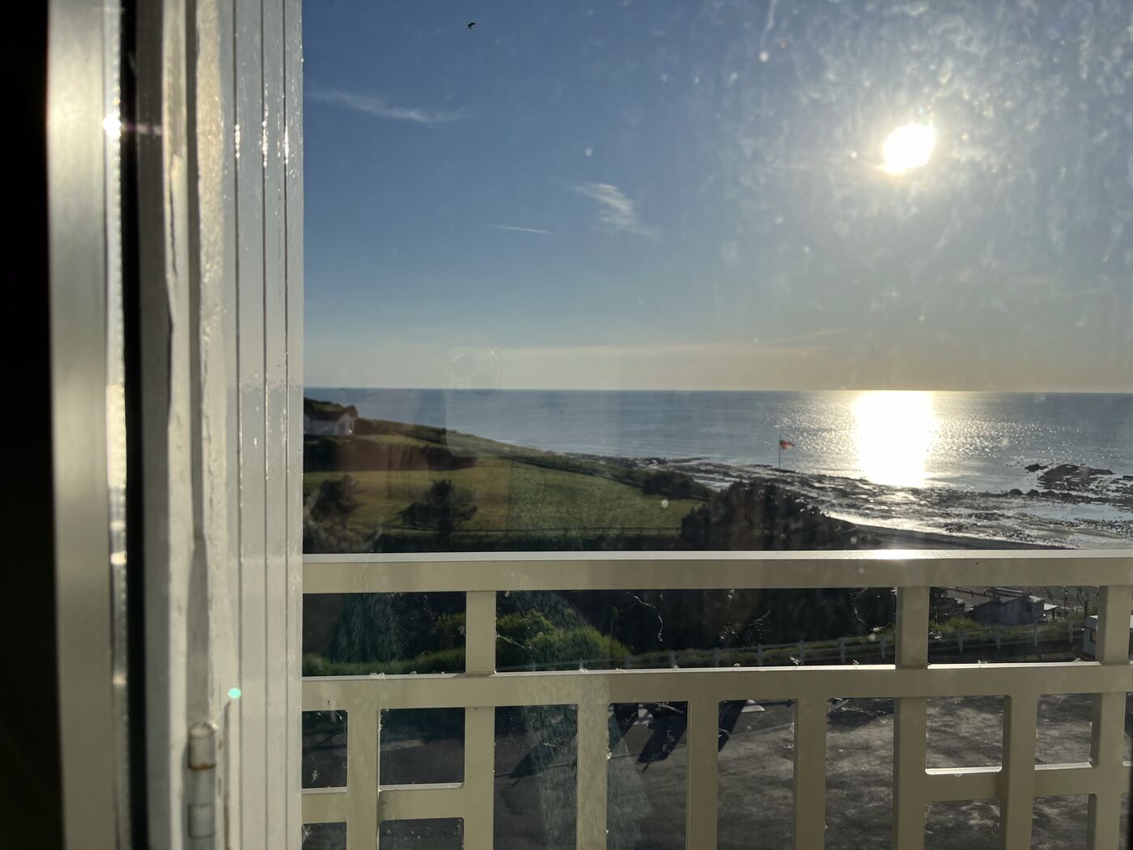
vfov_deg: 53.1
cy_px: 425
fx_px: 851
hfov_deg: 67.3
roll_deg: +0.1
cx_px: 566
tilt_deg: -2.4
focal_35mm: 26
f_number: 1.6
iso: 50
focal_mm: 5.1
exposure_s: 1/11905
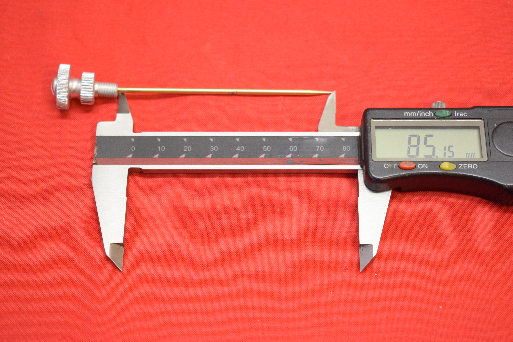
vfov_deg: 19.7
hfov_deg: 29.2
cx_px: 256
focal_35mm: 69
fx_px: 983
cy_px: 171
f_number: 5.3
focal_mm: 46
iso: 1250
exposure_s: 1/60
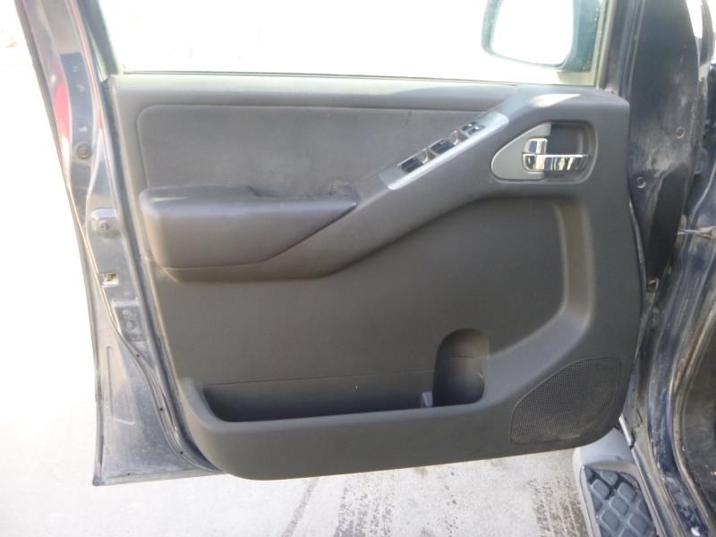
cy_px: 268
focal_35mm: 25
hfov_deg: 69.4
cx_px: 358
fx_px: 517
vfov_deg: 54.9
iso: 250
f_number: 3.9
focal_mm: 4.5
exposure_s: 1/60
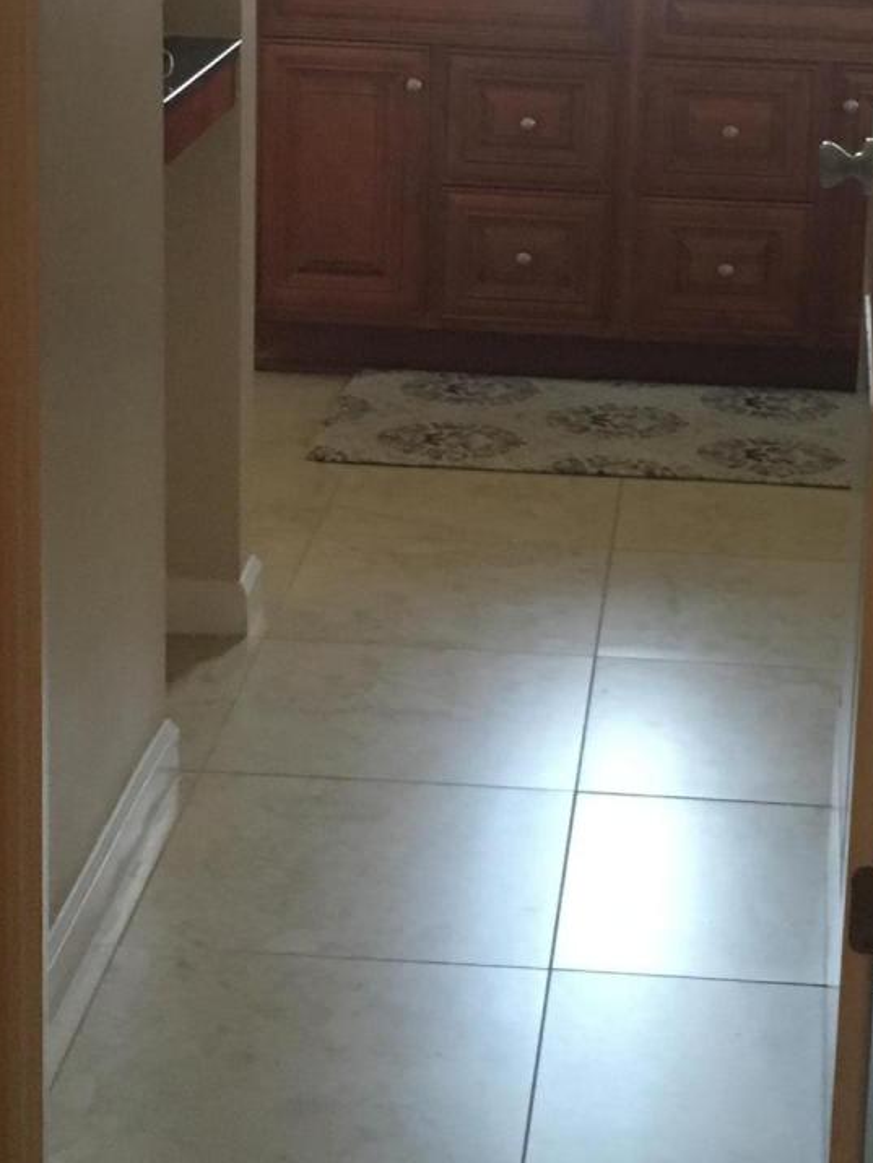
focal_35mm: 81
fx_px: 2724
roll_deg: -0.5
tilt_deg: -11.5
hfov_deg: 18.1
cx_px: 608
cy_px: 266
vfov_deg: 23.8
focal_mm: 4.15
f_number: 2.2
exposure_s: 1/30
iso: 160
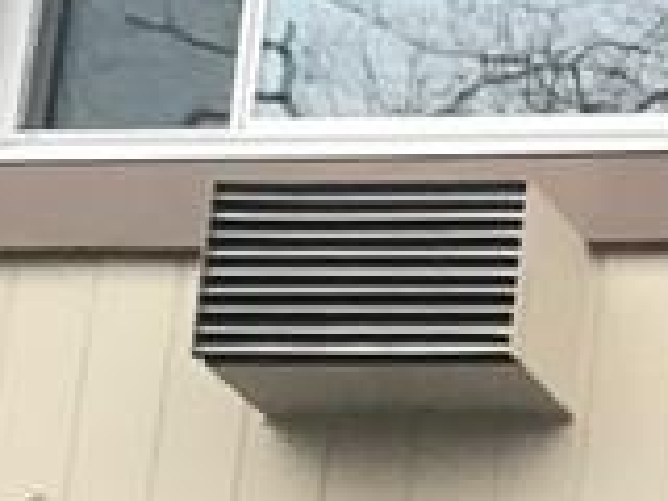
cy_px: 1081
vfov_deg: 7.8
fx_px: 3454
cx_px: 1996
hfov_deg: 9.0
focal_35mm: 179
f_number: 1.8
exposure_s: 1/40
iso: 20
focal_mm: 3.99
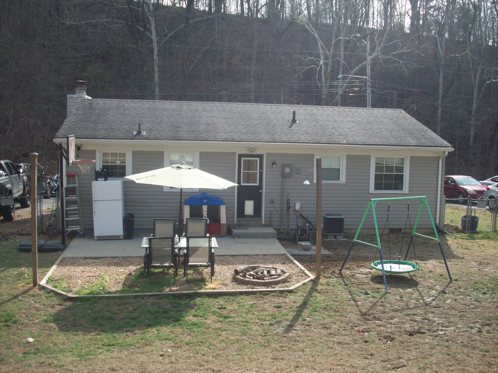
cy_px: 186
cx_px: 249
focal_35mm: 37
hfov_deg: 50.1
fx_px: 532
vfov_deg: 38.7
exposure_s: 1/192
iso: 80
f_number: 5.6
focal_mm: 6.2
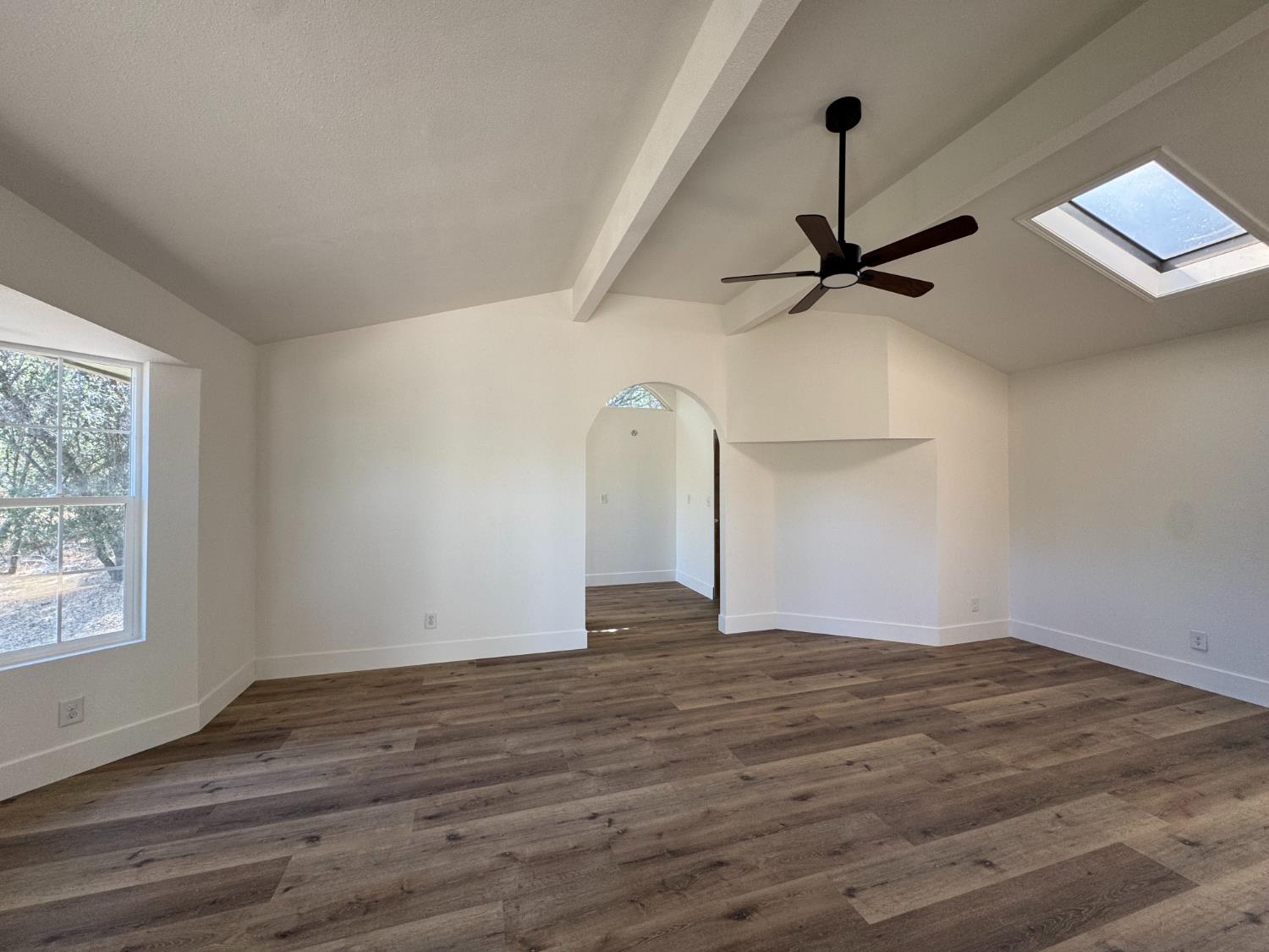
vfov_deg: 85.7
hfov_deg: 102.1
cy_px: 476
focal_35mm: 14
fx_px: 513
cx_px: 634
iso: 100
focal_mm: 2.22
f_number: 2.2
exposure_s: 1/99
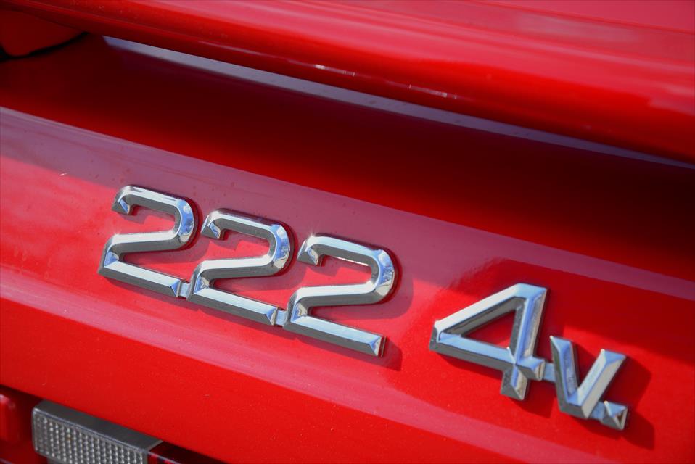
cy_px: 232
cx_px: 348
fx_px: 1932
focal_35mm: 100
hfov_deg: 20.4
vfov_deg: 13.7
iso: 100
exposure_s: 1/100
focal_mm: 100
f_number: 10
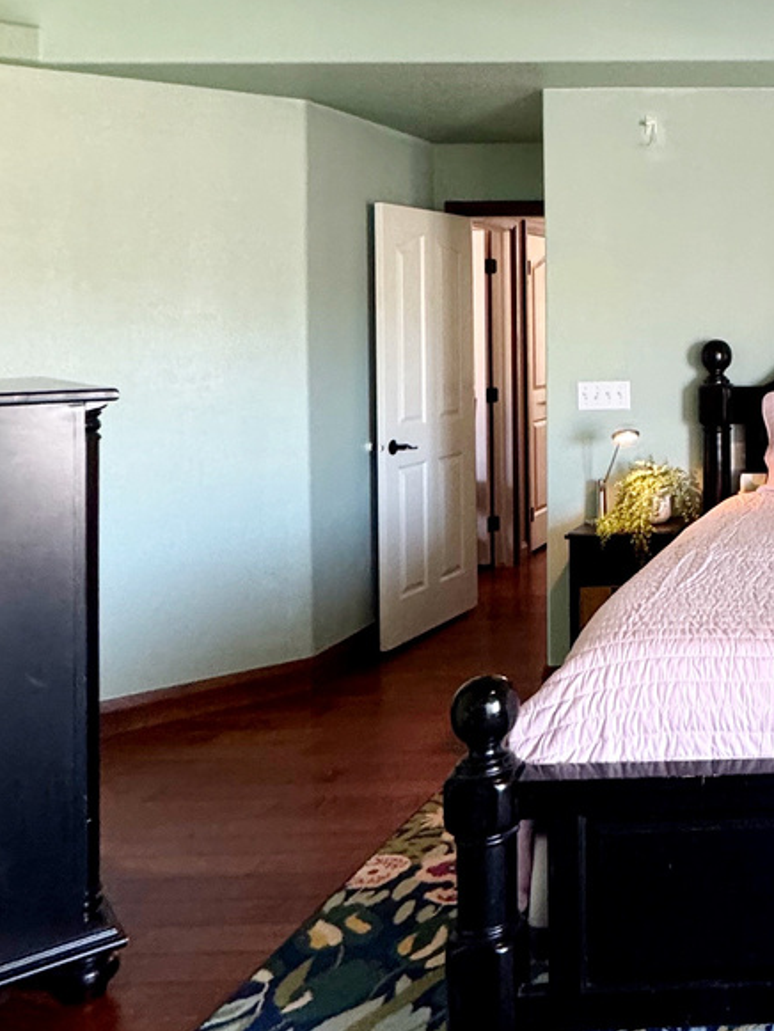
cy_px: 309
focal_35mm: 37
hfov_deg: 31.1
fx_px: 1103
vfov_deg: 48.9
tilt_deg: -0.1
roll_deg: +0.9
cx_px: 976
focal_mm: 2.22
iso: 320
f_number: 2.2
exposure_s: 1/60
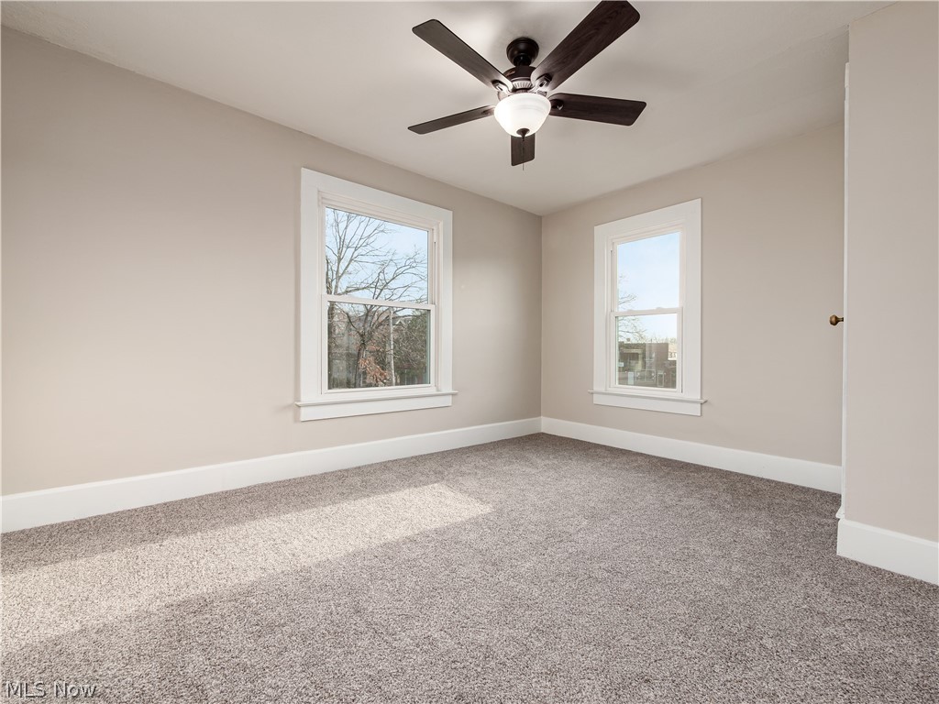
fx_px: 380
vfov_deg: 85.7
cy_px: 352
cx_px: 470
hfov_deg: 102.1
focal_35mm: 14
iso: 100
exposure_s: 1/40
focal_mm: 7
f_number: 8
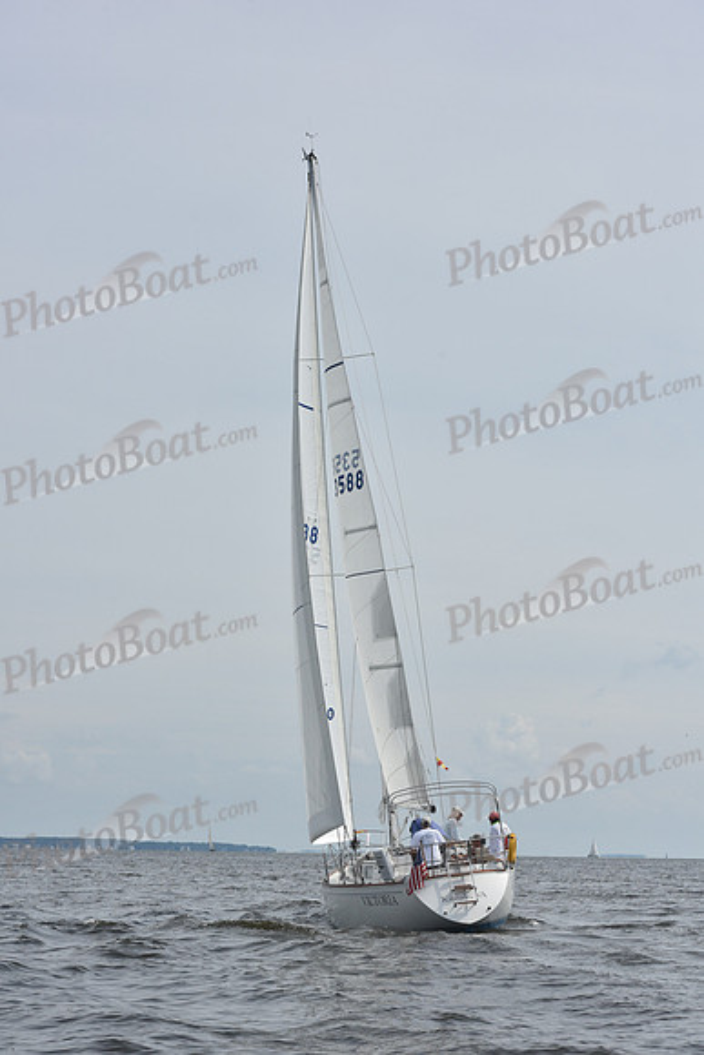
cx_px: 352
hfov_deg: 18.2
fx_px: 2199
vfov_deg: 27.0
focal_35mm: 75
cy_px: 528
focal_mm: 75
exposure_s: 1/1250
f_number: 10
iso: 320
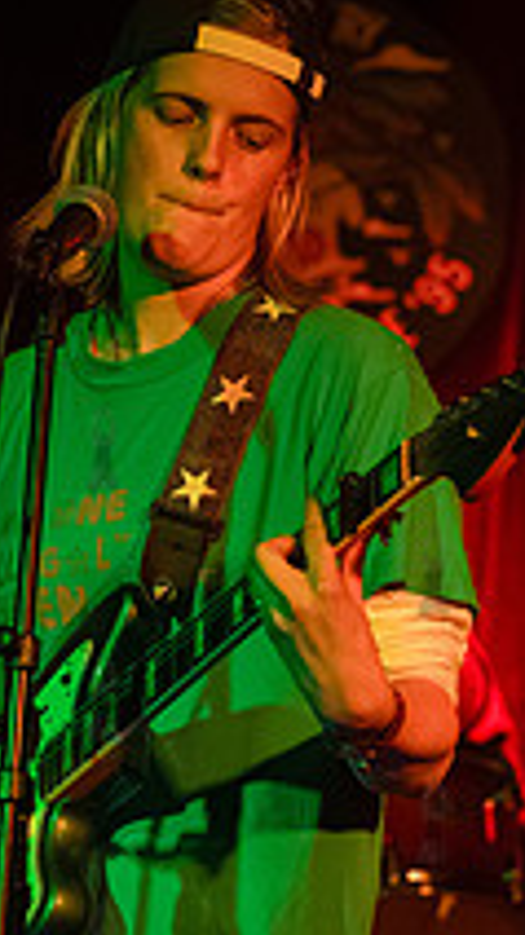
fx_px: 4412
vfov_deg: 12.1
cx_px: 101
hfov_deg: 6.8
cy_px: 697
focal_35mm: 178
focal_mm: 80
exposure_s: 1/250
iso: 16000
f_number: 3.2
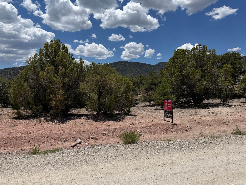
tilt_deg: -1.9
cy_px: 92
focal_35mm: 24
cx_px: 123
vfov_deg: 56.8
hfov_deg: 71.6
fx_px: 171
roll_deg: -0.1
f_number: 1.78
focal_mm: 6.76
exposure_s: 1/8130
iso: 80
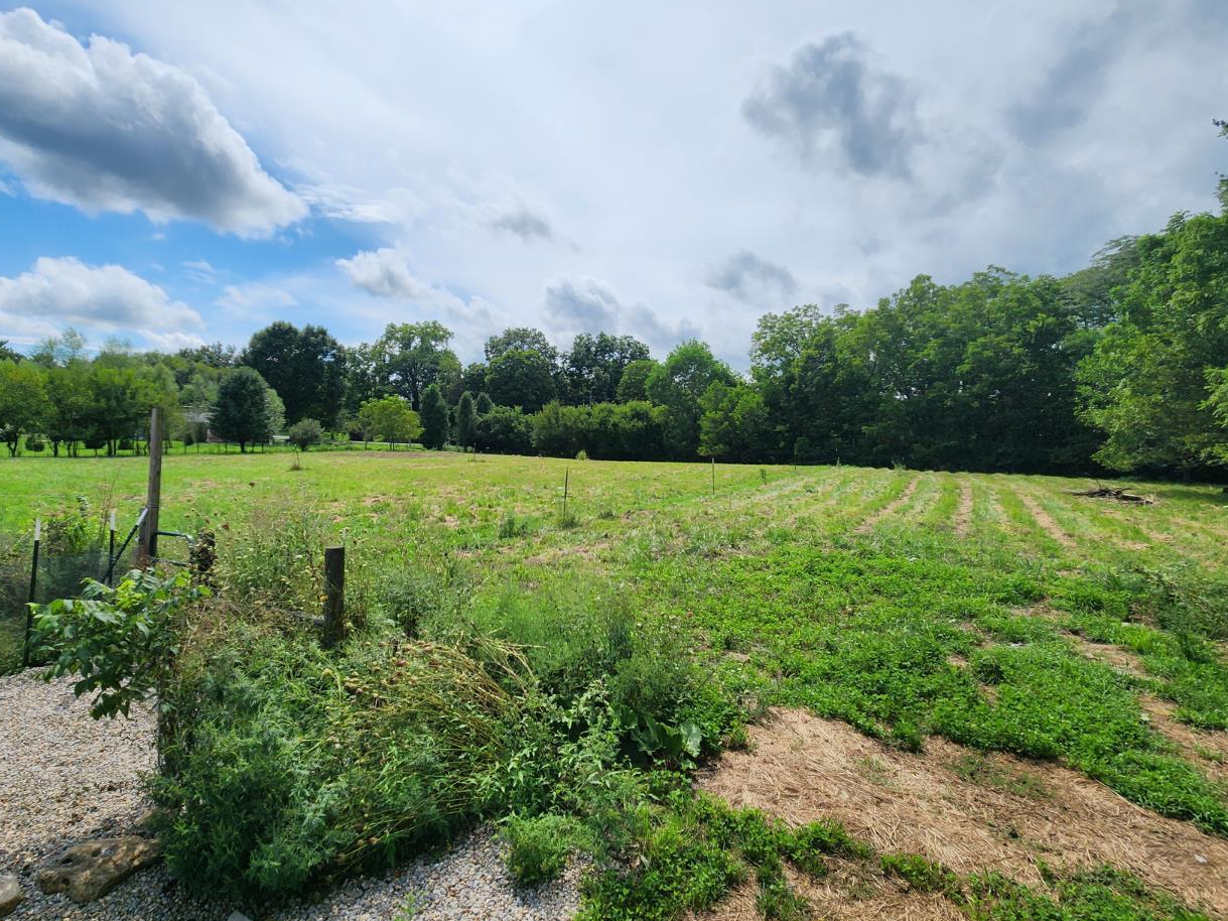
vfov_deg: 78.1
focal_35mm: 16
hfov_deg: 94.2
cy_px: 451
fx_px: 568
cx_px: 554
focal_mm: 2.2
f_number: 2.2
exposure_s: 1/3913
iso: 50
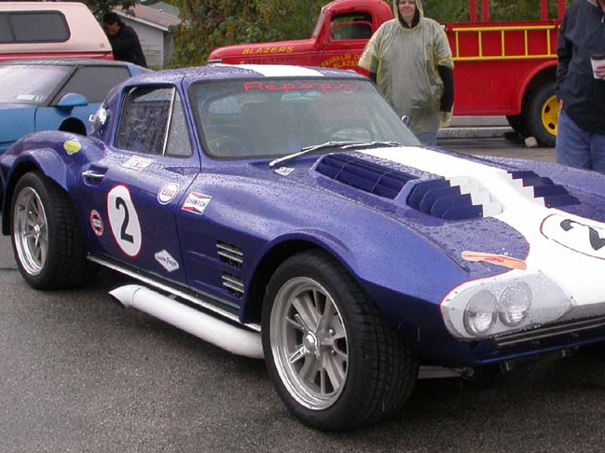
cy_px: 210
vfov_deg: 24.4
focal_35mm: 60
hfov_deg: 32.1
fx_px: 1048
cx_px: 355
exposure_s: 1/214
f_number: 6
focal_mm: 7.85
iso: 100
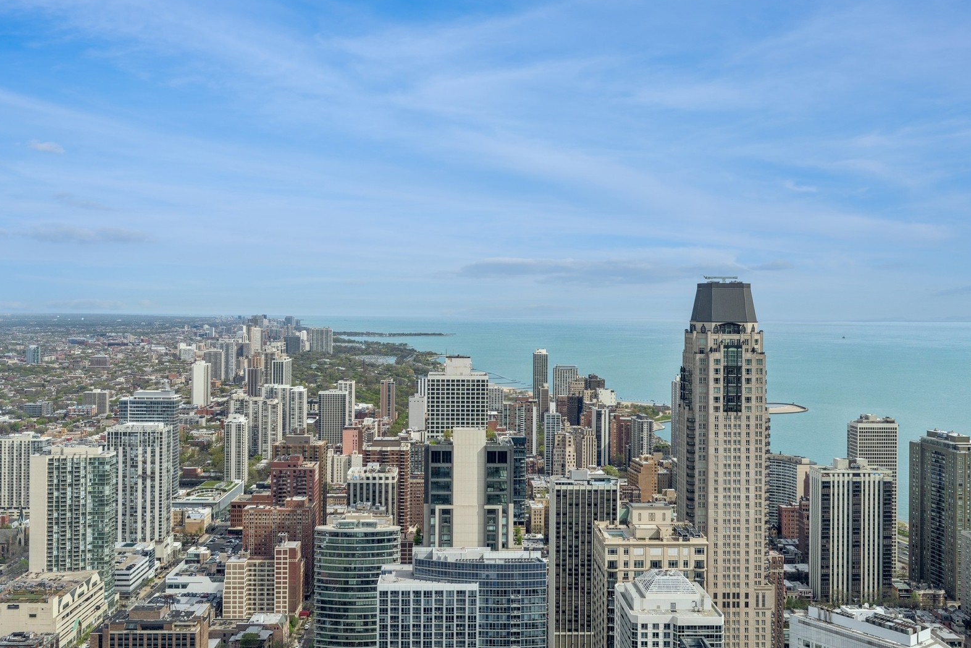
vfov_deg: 38.9
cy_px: 315
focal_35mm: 34
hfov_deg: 55.8
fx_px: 917
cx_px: 495
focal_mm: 33
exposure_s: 1/1250
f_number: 8
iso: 320
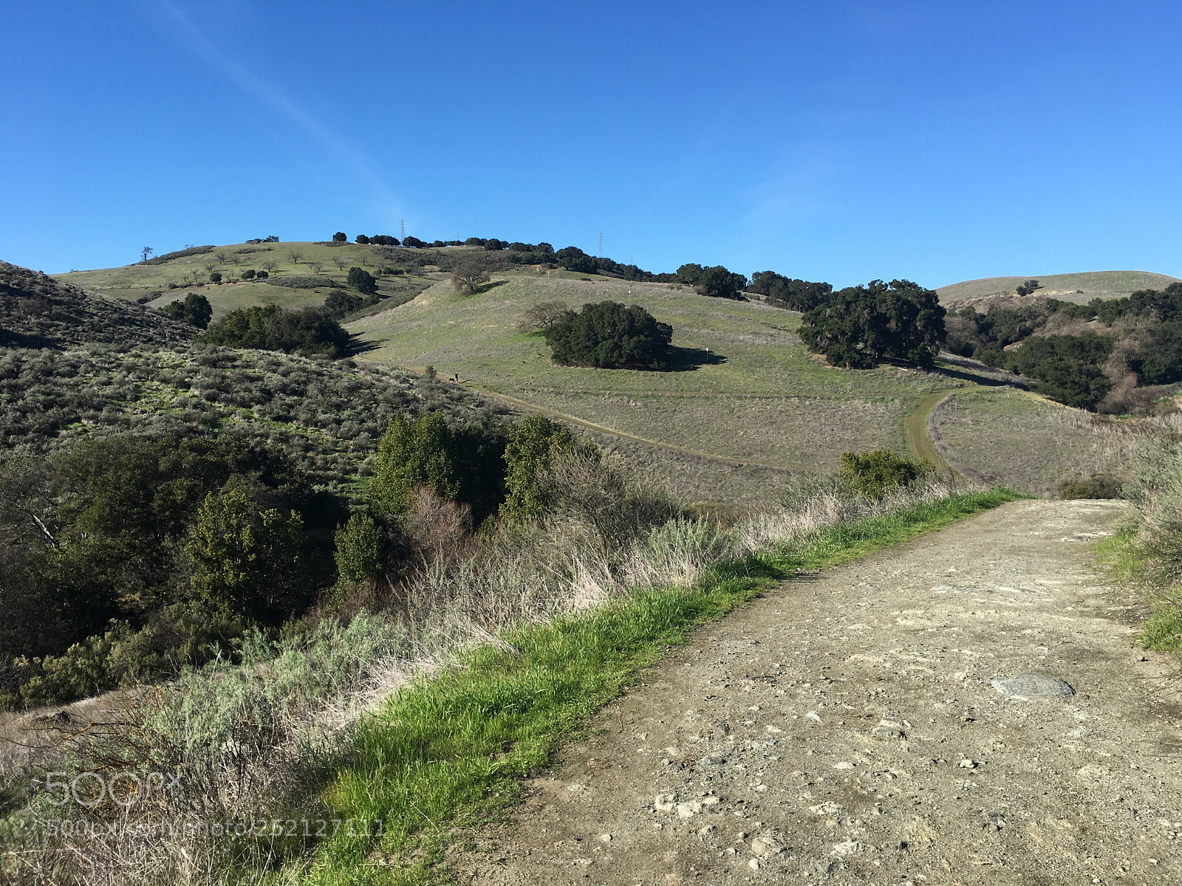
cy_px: 443
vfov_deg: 48.2
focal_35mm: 29
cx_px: 591
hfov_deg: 61.7
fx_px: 990
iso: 25
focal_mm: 4.15
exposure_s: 1/999
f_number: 2.2
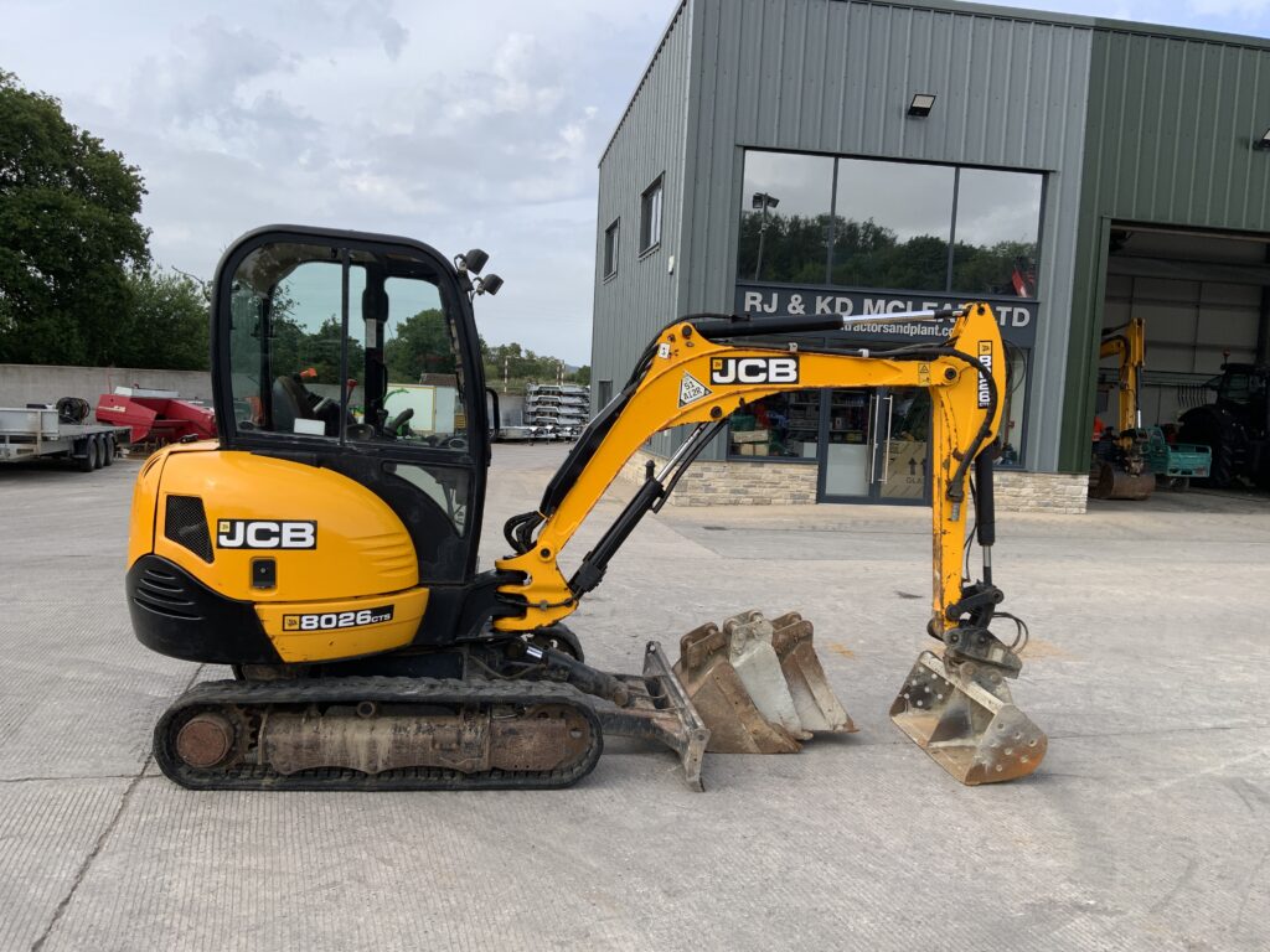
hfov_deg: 61.7
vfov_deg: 48.2
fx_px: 1064
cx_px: 635
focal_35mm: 29
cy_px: 476
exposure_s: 1/1250
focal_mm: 3
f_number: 1.8
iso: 16
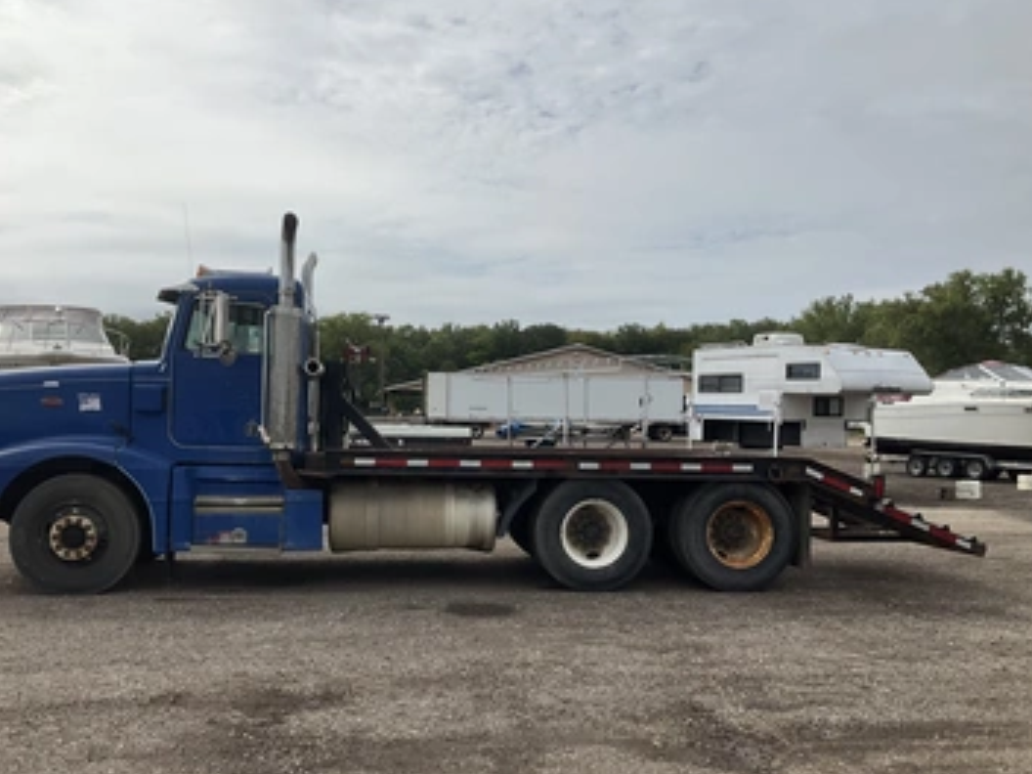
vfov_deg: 42.9
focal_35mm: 33
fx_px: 984
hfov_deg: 55.3
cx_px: 466
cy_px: 431
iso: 25
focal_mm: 3
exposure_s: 1/4405
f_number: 1.8
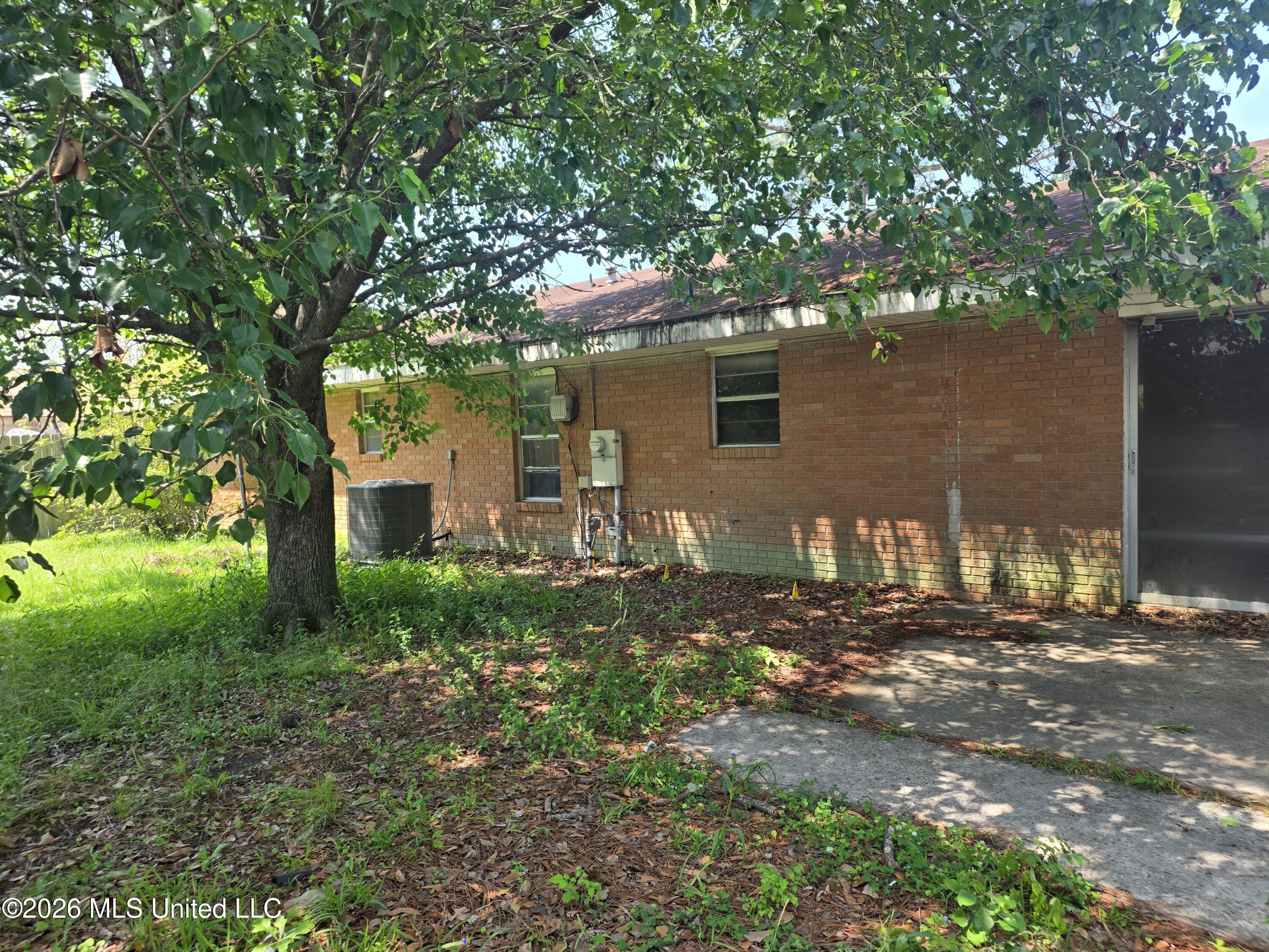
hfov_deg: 73.9
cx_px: 634
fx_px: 843
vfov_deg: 58.9
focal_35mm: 23
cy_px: 476
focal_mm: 6.25
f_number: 1.7
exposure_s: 1/359
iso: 50
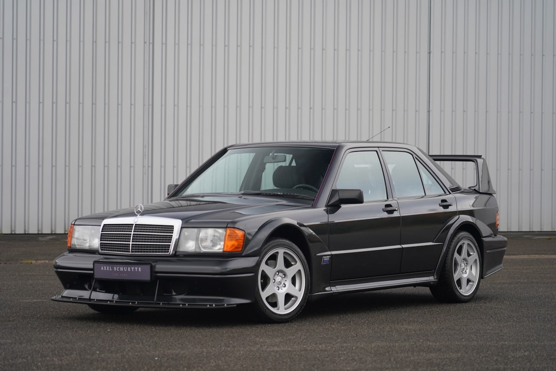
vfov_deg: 13.0
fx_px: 1622
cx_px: 278
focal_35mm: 105
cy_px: 186
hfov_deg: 19.5
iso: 400
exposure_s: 1/160
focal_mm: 105
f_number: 4
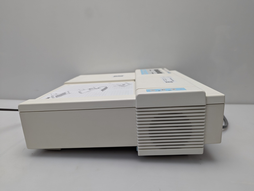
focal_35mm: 24
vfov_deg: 56.9
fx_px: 176
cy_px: 96
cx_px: 127
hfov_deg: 71.5
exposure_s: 1/100
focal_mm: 6.81
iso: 70
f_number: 1.85
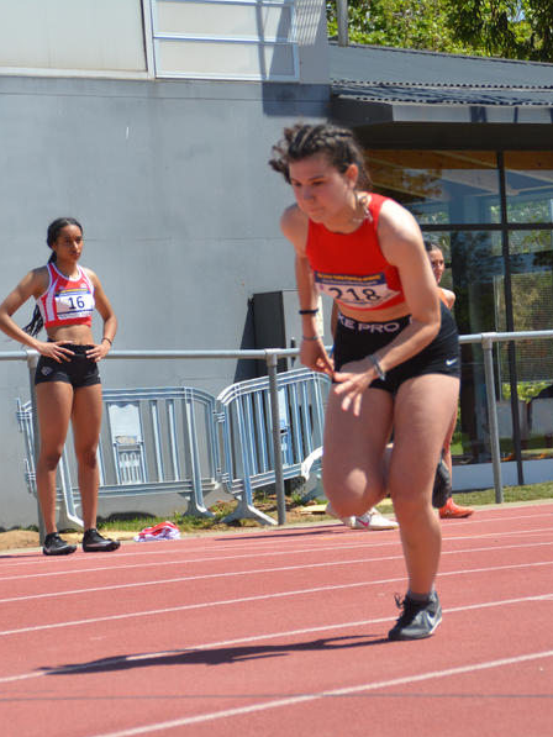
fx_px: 3982
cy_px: 369
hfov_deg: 7.9
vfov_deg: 10.6
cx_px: 237
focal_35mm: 187
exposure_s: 1/1600
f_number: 6.3
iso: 400
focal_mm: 86
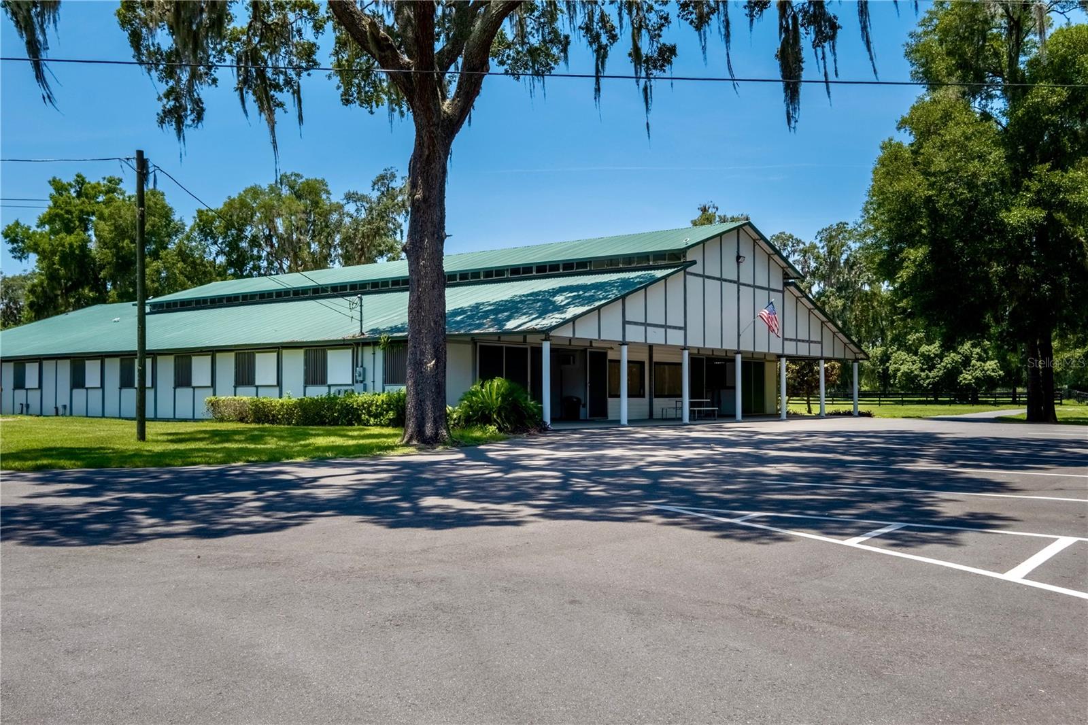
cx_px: 544
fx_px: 937
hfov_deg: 60.3
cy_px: 362
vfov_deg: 42.3
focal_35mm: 31
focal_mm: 20.9
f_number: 9
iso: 640
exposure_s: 1/8000
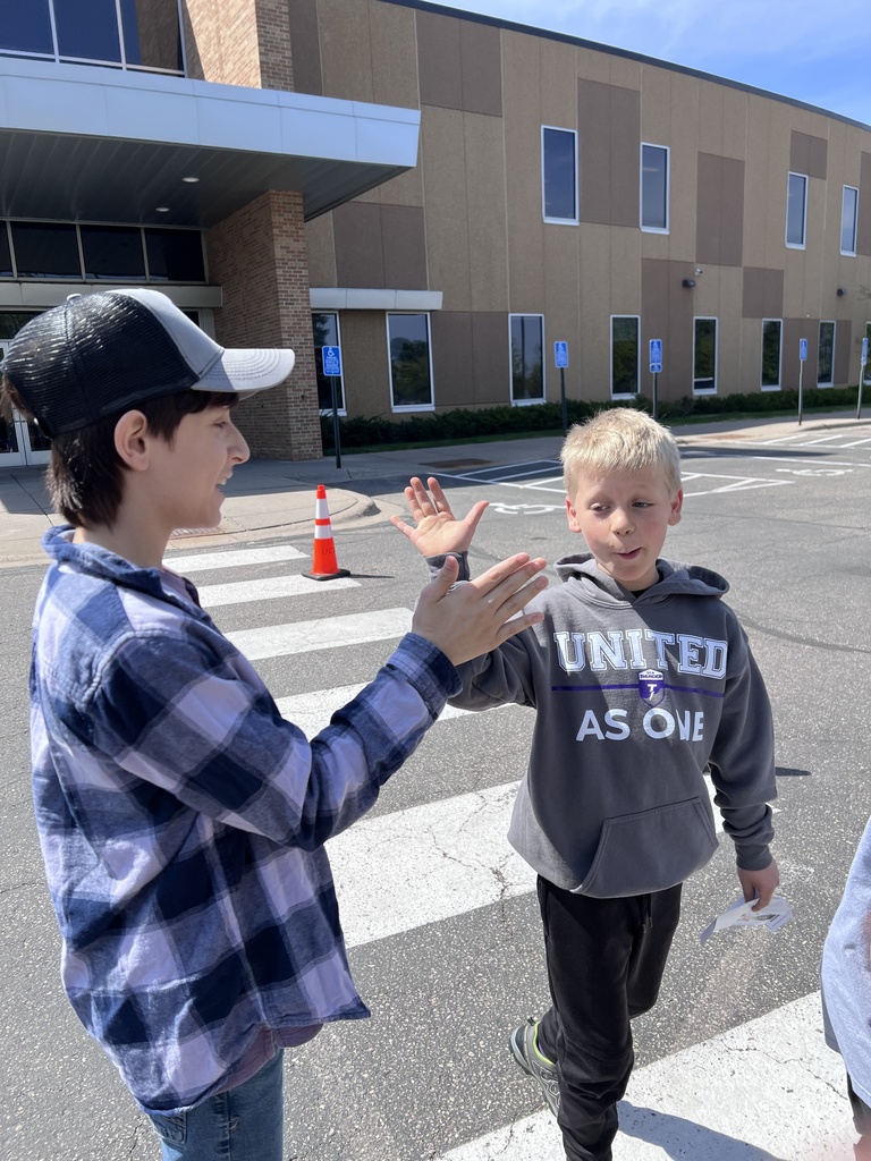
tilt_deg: -12.3
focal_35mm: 26
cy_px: 580
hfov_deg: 53.1
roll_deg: +2.7
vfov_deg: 67.3
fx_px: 872
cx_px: 436
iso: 50
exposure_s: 1/2165
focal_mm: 5.7
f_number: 1.5
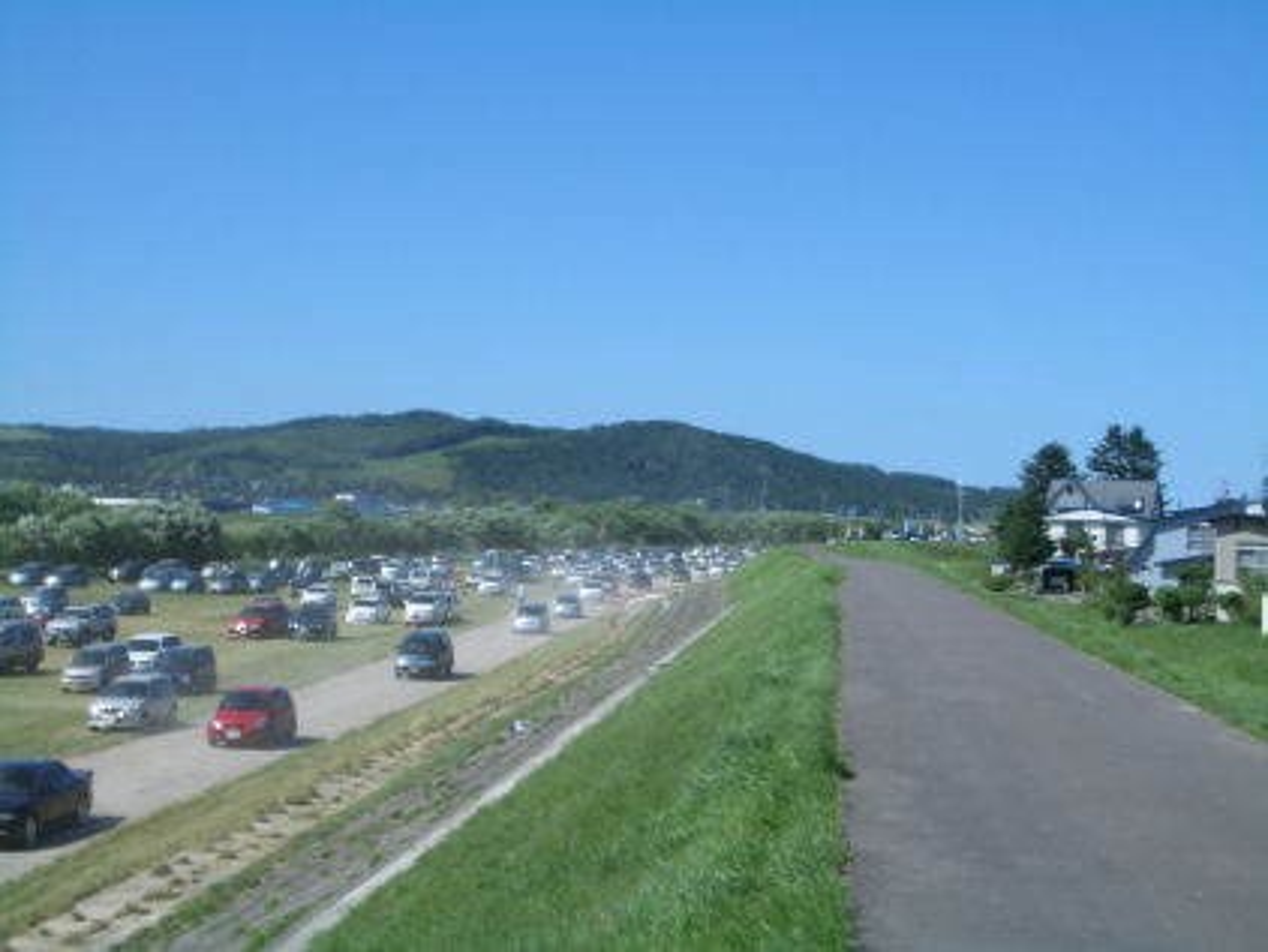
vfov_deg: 23.7
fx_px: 2272
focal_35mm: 62
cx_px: 634
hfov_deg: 31.2
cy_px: 476
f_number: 5.6
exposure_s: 1/500
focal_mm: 10.2
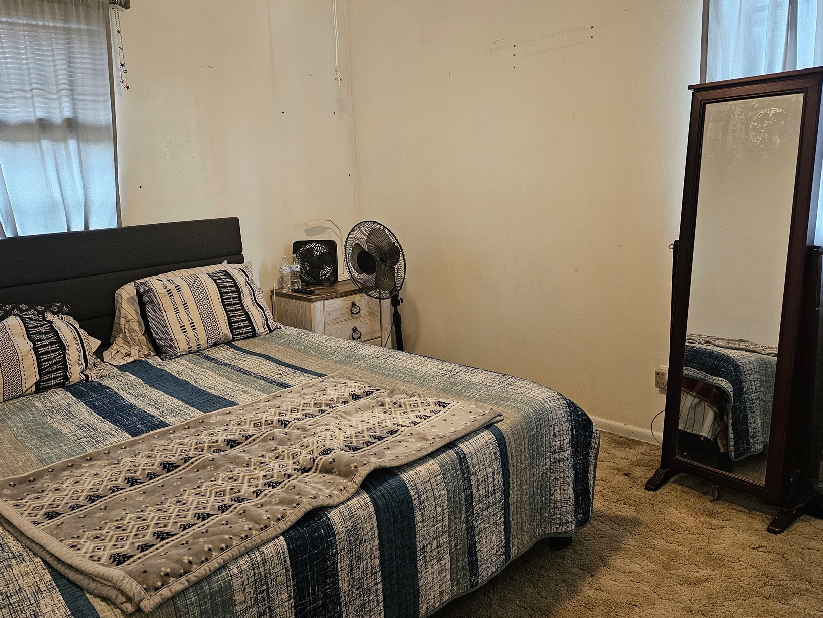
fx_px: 642
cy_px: 288
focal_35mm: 27
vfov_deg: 51.3
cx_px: 347
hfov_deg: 65.0
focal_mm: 6.3
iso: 500
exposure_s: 1/60
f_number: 1.7
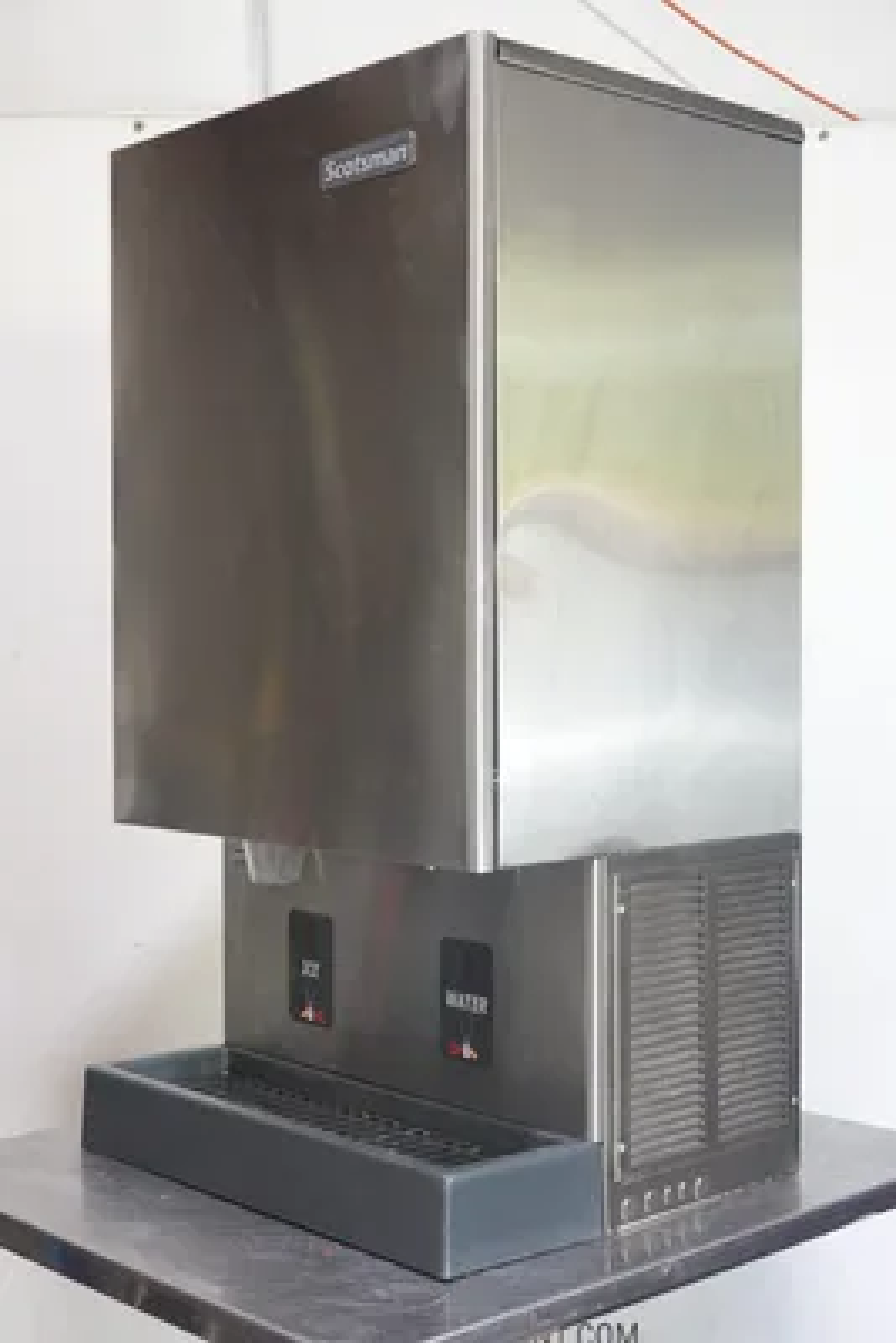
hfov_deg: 27.5
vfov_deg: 40.3
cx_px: 448
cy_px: 672
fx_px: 1828
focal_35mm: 49
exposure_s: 1/50
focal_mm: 18.63
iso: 1250
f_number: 4
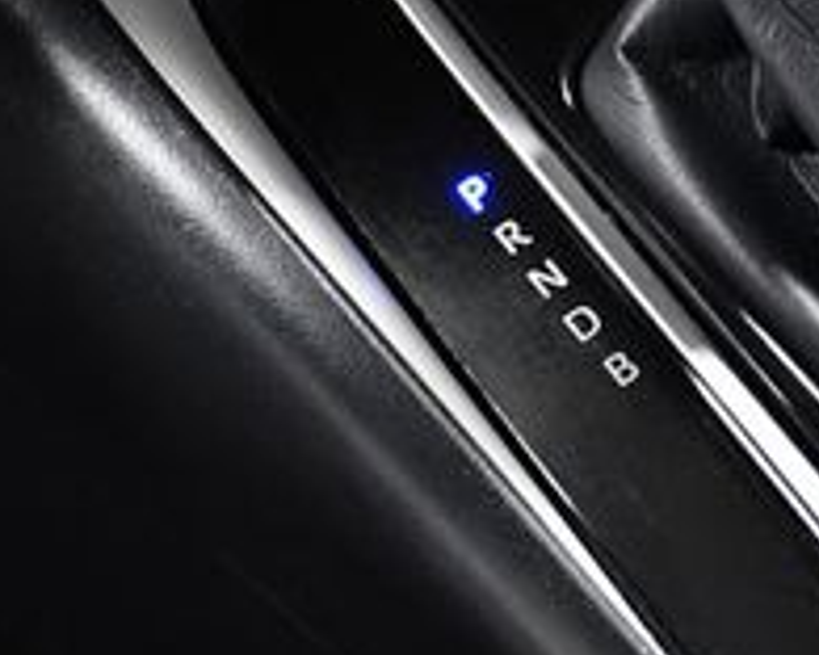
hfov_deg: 10.9
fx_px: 4266
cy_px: -6
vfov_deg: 8.7
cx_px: 848
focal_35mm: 176
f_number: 4.2
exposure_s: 1/100
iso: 2500
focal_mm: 38
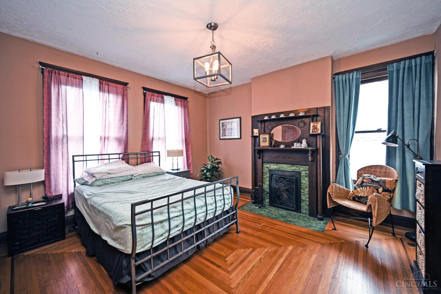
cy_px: 147
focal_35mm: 14
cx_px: 220
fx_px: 171
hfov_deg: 104.3
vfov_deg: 81.2
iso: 320
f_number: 4
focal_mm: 14
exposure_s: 1/60
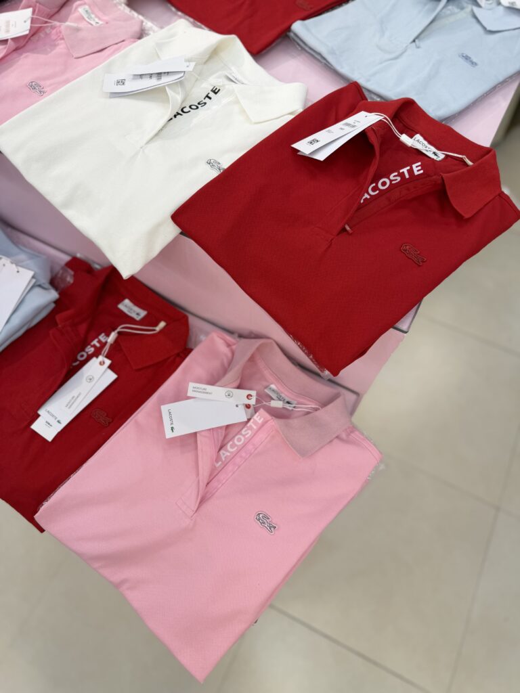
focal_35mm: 24
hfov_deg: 56.8
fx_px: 481
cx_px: 260
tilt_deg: -62.8
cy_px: 346
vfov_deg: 71.6
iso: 80
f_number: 1.78
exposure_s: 1/368
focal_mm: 6.76
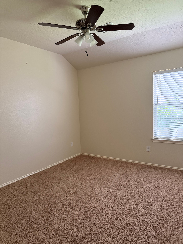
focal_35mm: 24
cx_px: 92
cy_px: 122
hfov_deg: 56.8
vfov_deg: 71.6
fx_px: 169
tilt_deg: -3.3
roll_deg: +2.5
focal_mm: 6.76
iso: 200
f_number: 1.78
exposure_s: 1/67
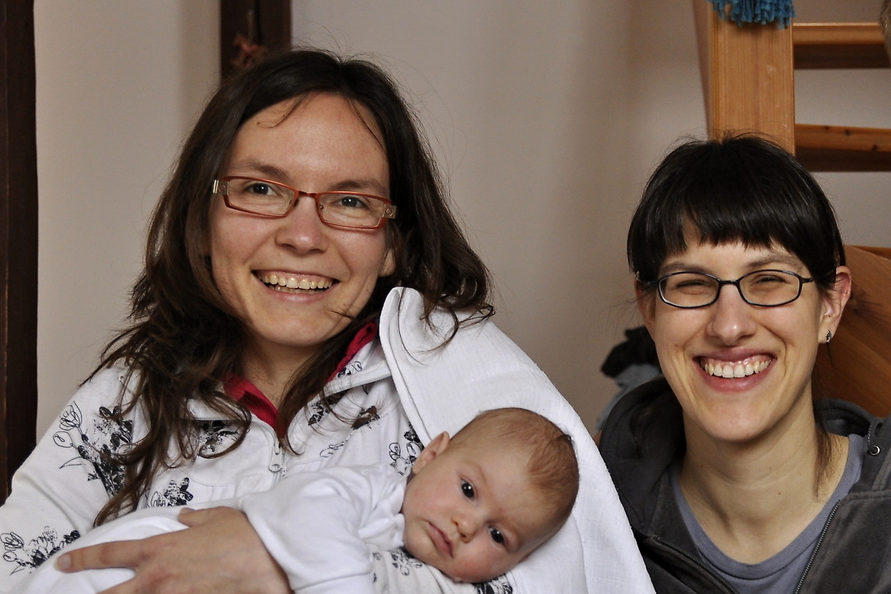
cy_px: 410
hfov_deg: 25.3
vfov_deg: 17.2
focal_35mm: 79
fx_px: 1955
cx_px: 695
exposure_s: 1/50
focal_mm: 28
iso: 400
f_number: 4.5
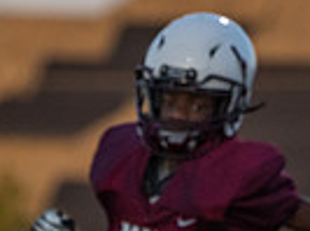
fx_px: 15085
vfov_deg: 0.9
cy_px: 481
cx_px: 62
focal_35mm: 1689
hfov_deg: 1.2
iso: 400
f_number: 5.6
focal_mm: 279
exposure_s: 1/1000
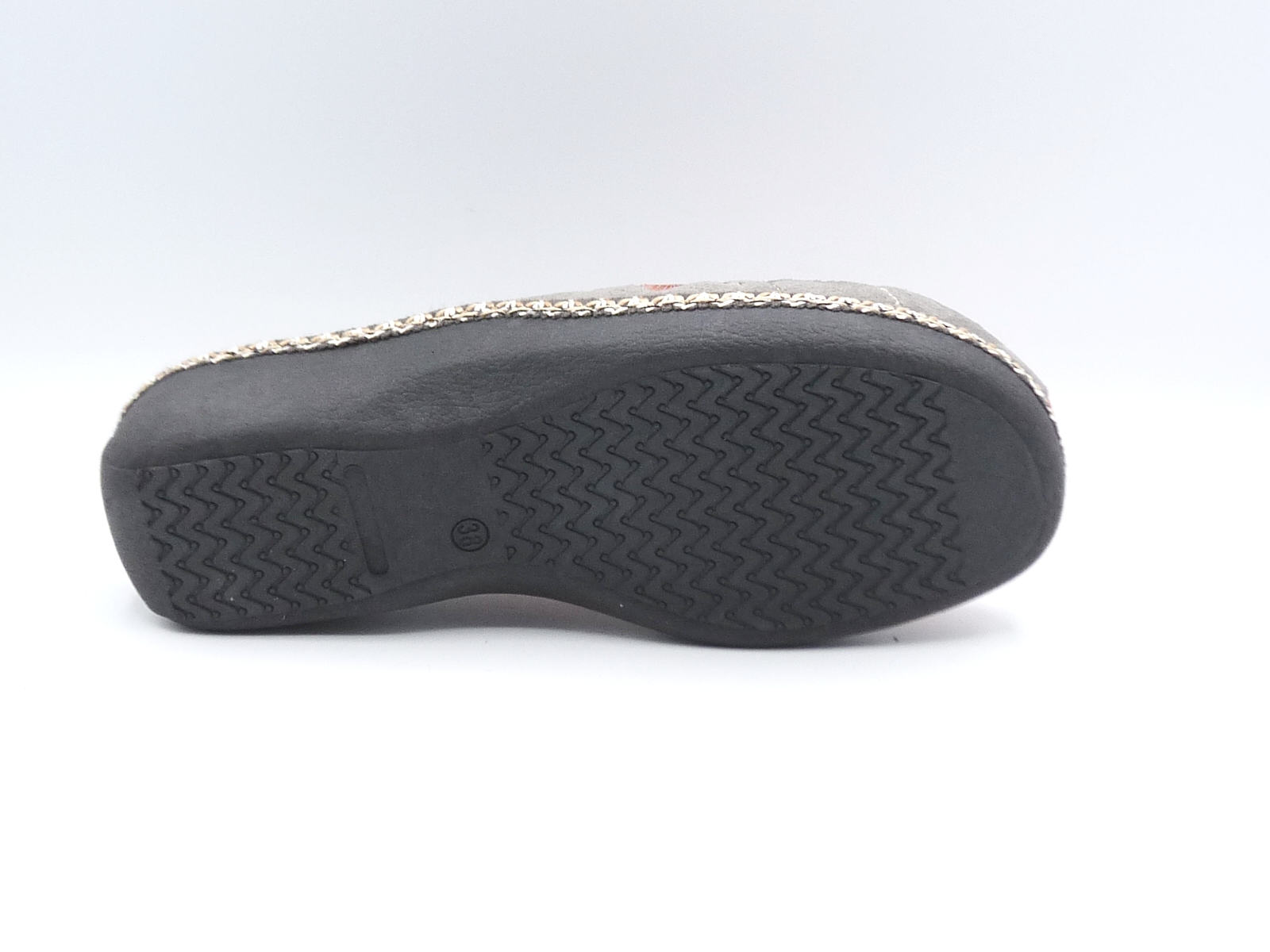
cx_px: 635
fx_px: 2055
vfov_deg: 26.1
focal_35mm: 56
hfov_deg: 34.3
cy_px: 476
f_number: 4
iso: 100
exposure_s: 1/125
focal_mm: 5.6
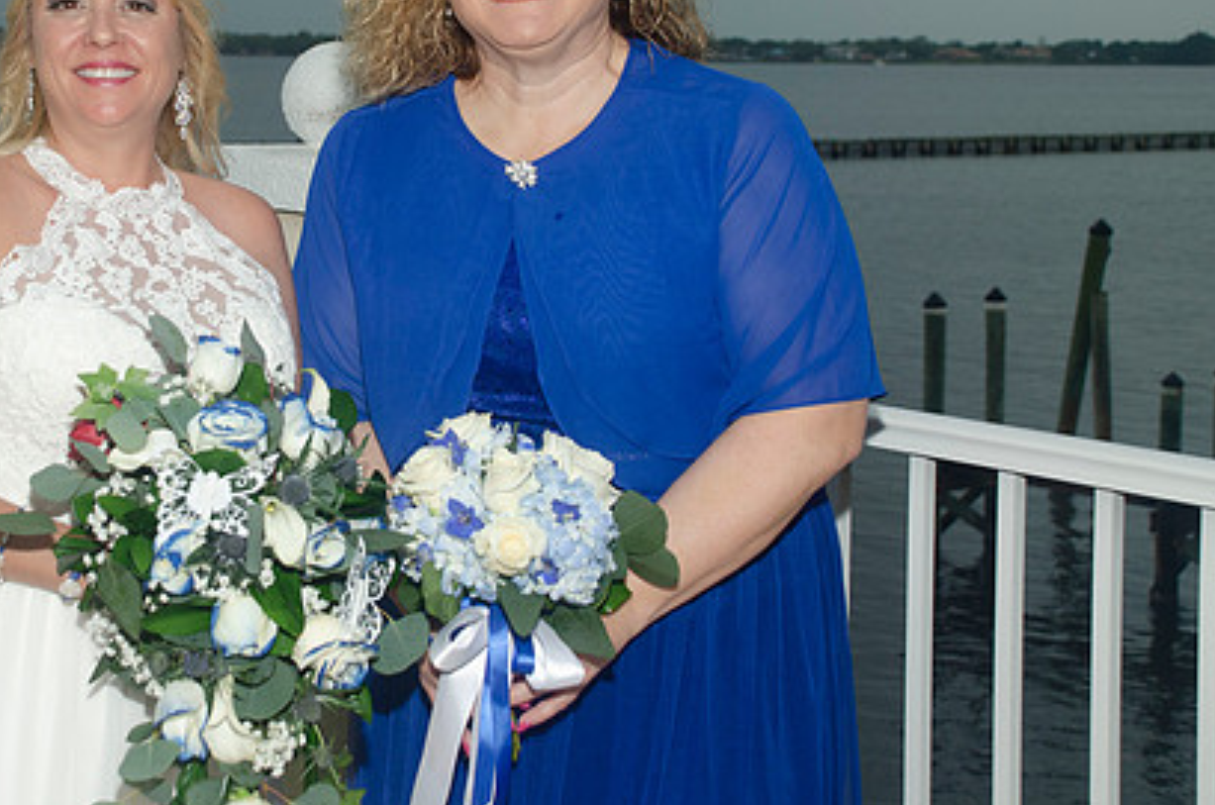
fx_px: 2291
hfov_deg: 29.4
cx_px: 368
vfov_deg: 19.9
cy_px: 250
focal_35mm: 68
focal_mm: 32
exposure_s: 1/160
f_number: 5.6
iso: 200
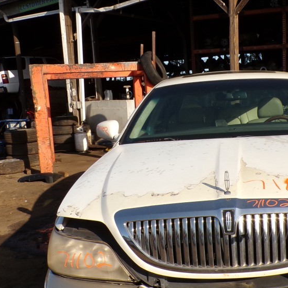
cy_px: 181
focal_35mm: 49
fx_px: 461
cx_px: 218
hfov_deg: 33.9
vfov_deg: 34.5
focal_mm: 4.3
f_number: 4.4
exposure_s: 1/640
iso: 100
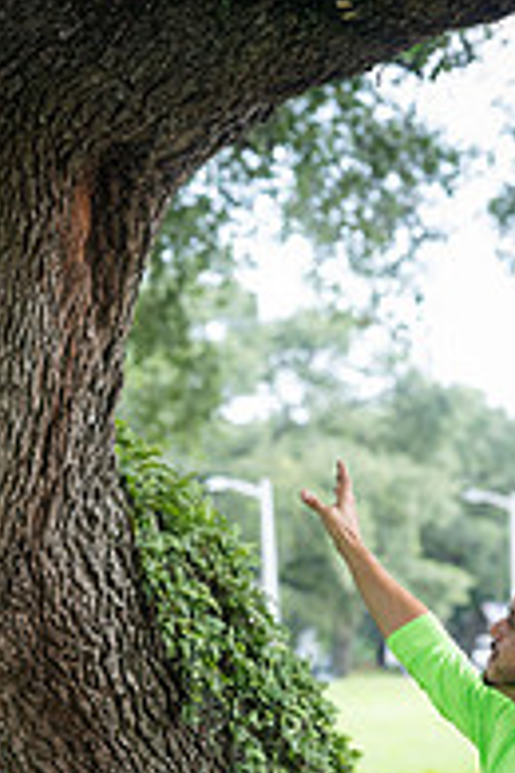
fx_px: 4206
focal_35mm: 196
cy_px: 741
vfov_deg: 10.4
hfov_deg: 7.0
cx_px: 103
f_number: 3.5
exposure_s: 1/500
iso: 500
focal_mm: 85
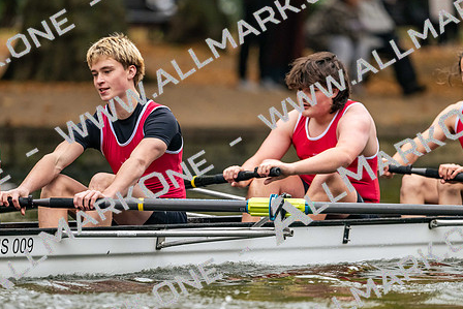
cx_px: 183
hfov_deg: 4.0
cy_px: 147
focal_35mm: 518
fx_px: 6664
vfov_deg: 2.7
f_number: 4.5
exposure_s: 1/2000
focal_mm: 400
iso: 2500
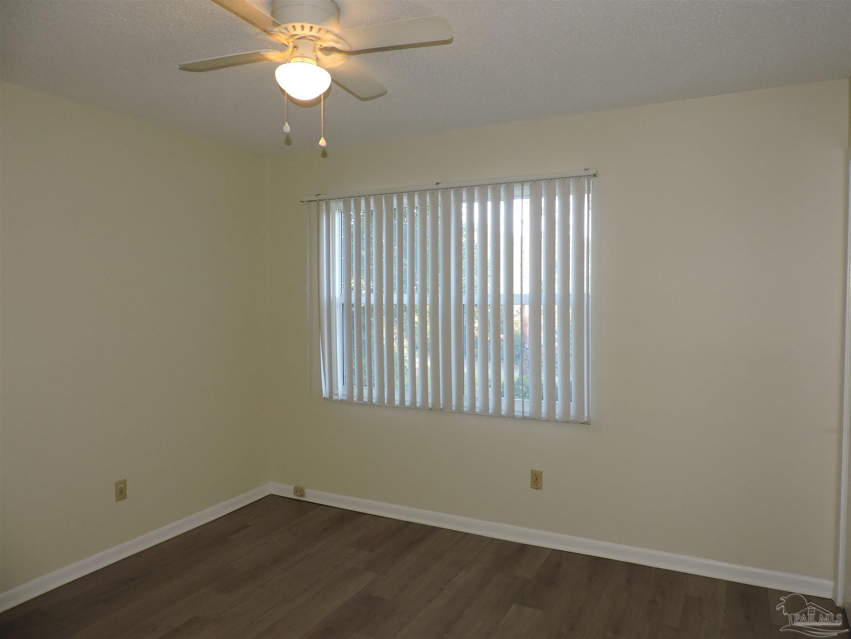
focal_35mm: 24
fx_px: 590
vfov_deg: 56.8
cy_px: 320
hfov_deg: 71.6
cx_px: 426
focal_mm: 4.3
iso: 200
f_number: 3
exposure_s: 1/30
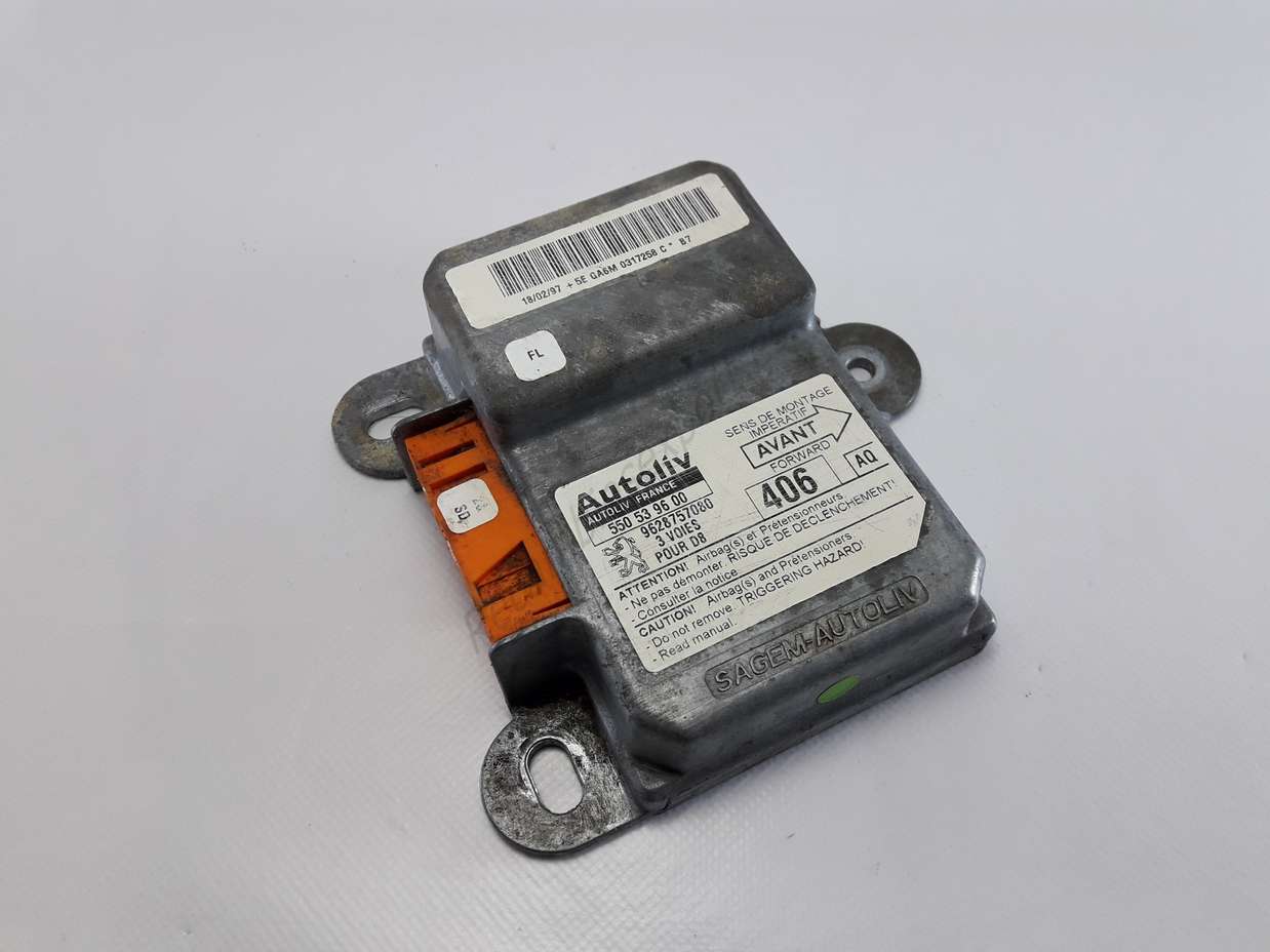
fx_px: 1027
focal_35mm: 28
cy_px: 476
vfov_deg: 49.7
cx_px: 635
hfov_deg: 63.5
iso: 64
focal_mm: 3.7
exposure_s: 1/100
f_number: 1.9
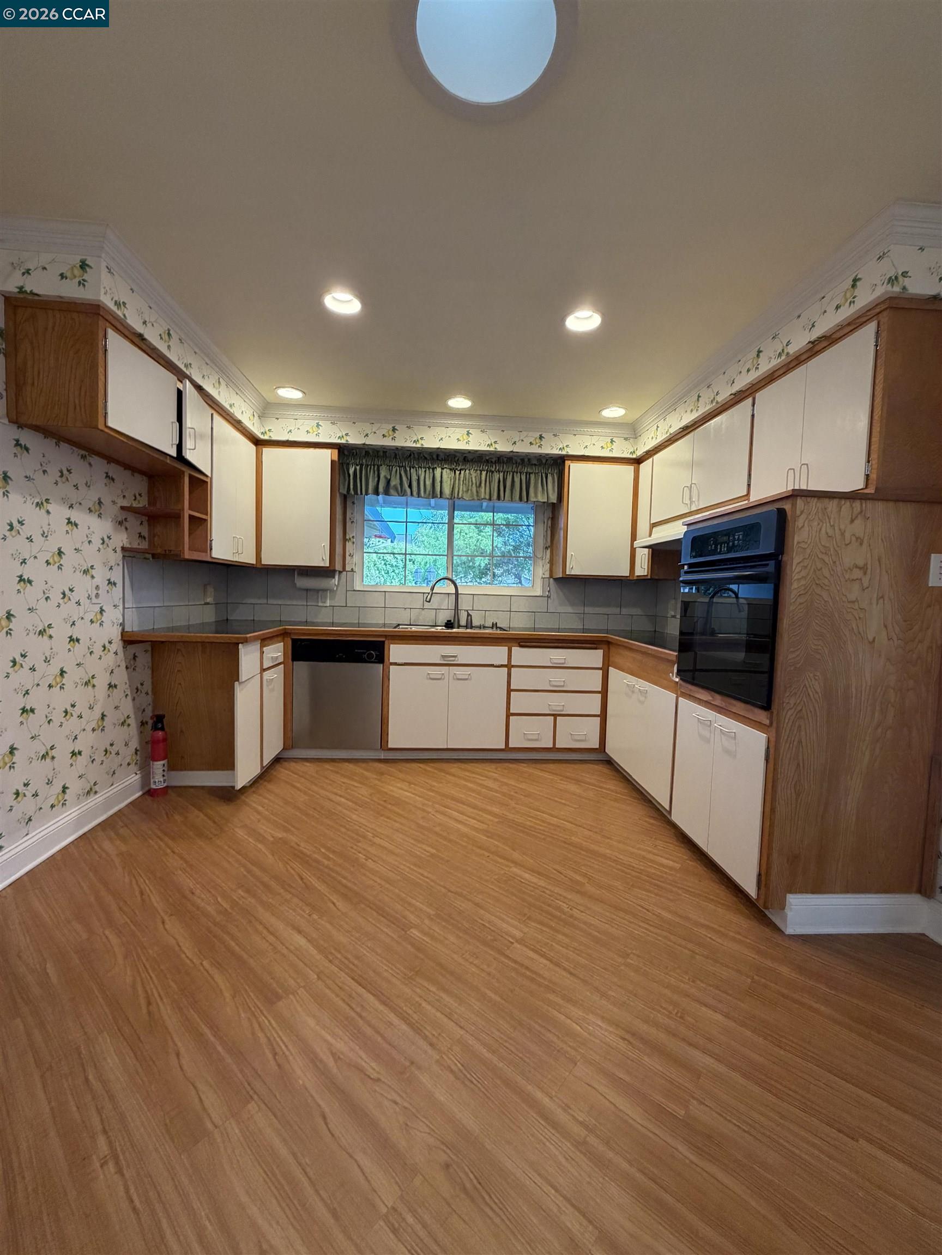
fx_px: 508
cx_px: 471
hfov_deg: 85.7
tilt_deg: -3.2
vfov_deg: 102.1
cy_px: 628
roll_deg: -1.9
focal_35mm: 14
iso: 320
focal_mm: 2.22
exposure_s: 1/120
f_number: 2.2
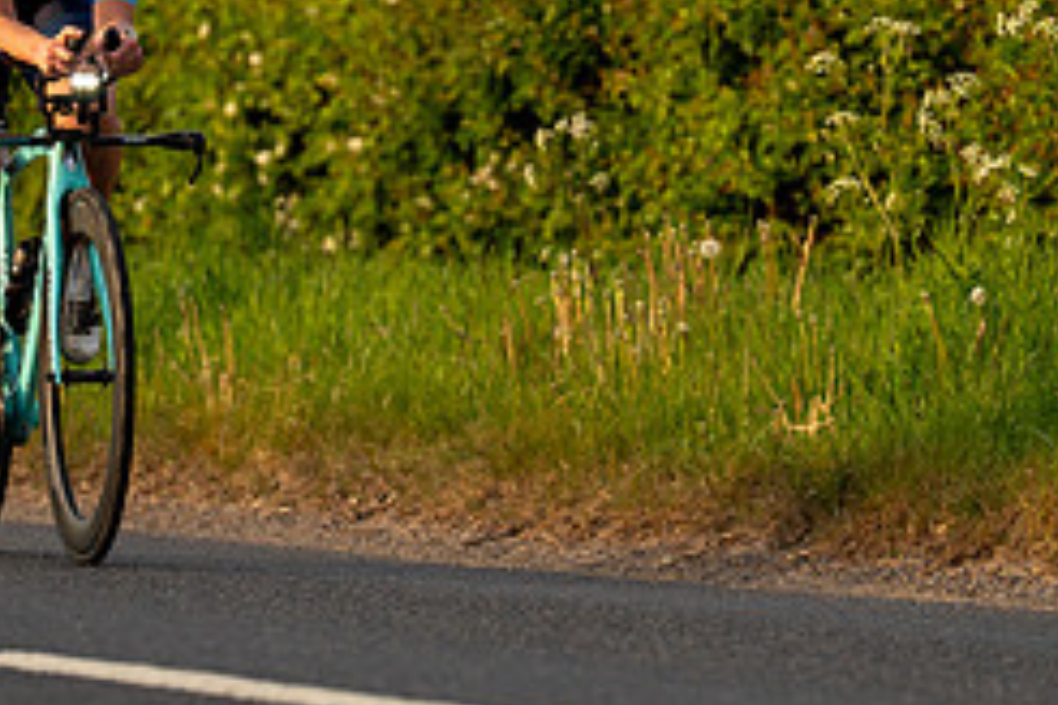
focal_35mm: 464
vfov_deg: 3.0
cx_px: 56
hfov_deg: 4.4
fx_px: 13635
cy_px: 6
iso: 400
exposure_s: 1/1000
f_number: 4
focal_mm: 197
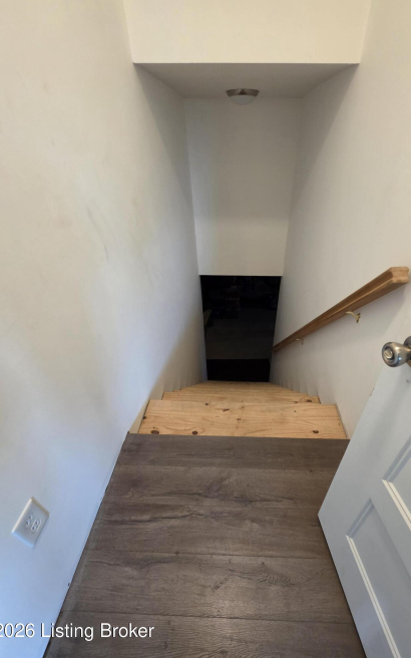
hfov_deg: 78.4
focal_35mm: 14
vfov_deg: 105.3
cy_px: 326
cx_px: 229
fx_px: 251
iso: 160
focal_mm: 2.2
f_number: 1.9
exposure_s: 1/60
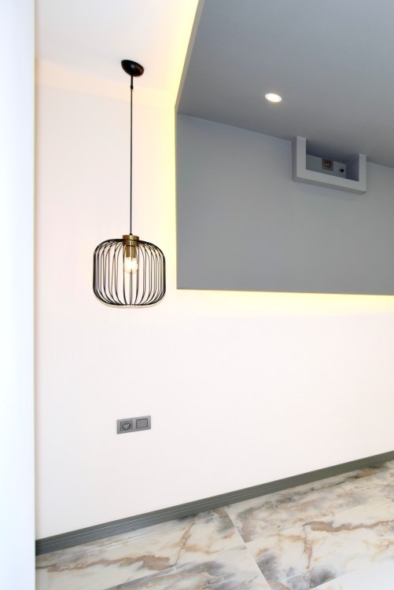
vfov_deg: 76.1
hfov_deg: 42.3
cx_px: 441
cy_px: 297
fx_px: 377
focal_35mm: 23
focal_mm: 10
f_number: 5.6
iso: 400
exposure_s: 1/125
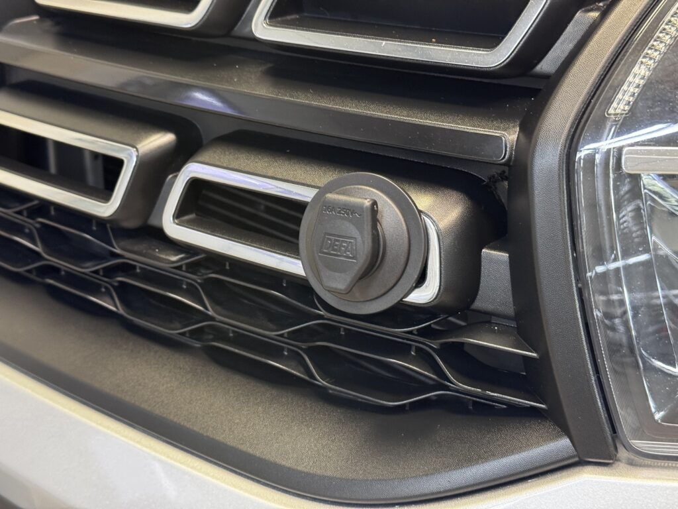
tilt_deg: -22.3
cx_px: 339
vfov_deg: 30.3
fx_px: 940
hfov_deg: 39.7
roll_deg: -1.2
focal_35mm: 48
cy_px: 254
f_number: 1.78
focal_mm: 6.76
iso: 250
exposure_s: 1/33
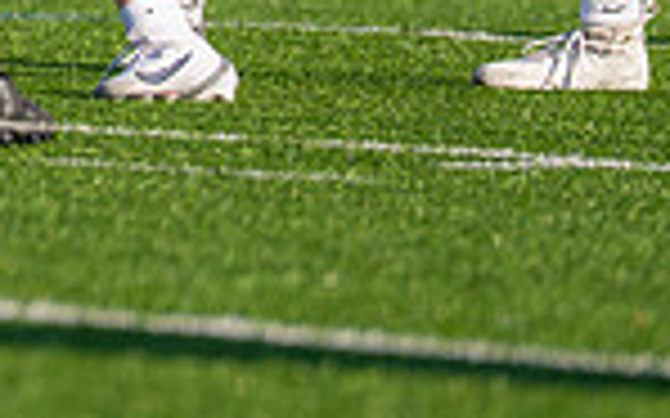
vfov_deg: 1.1
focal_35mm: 1142
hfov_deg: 1.8
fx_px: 20845
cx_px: -688
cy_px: -499
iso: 125
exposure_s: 1/2500
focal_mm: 200
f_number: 2.8
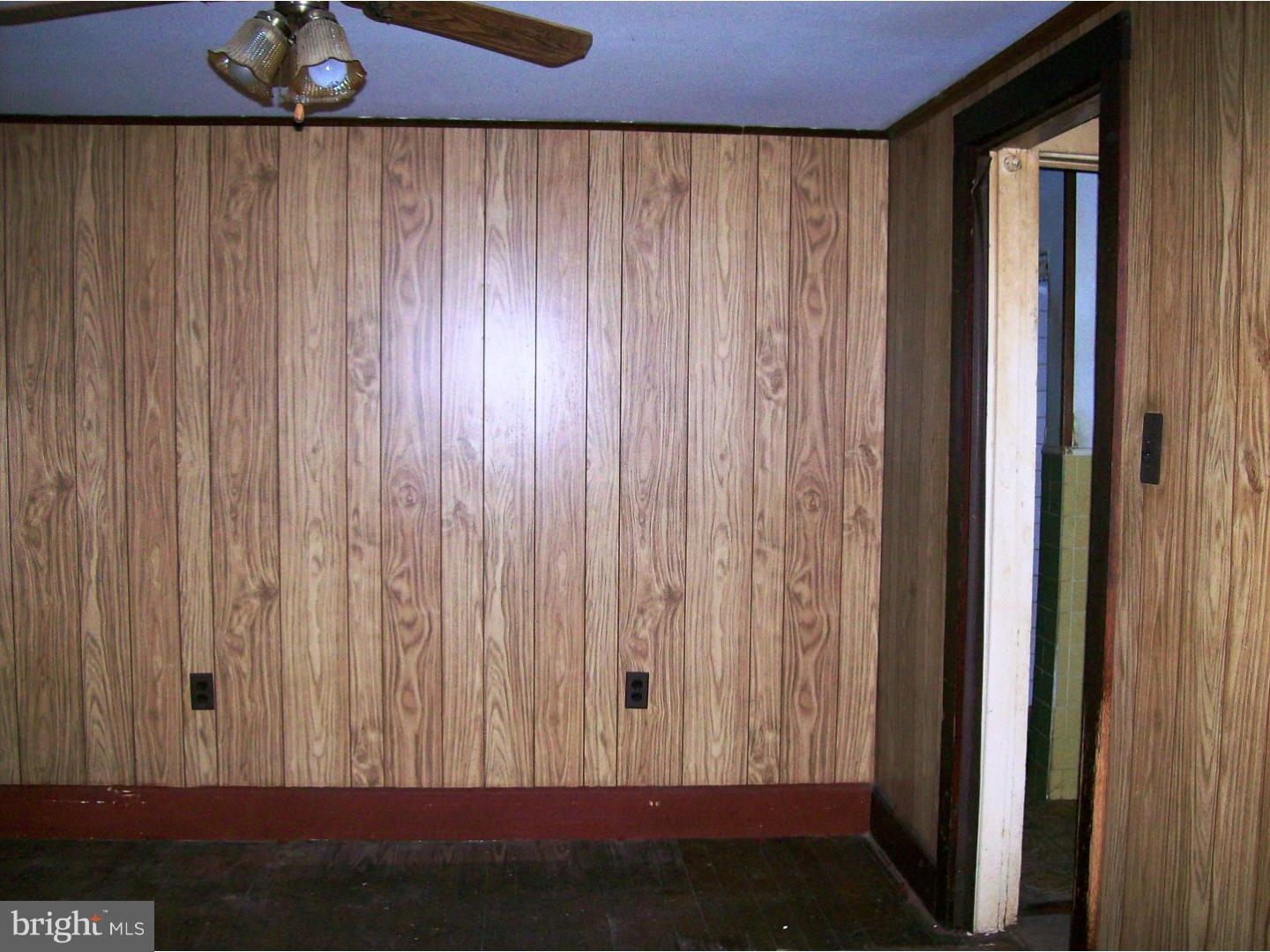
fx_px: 1321
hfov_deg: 51.4
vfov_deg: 39.7
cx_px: 635
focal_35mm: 36
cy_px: 476
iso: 140
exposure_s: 1/64
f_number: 2.7
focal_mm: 6
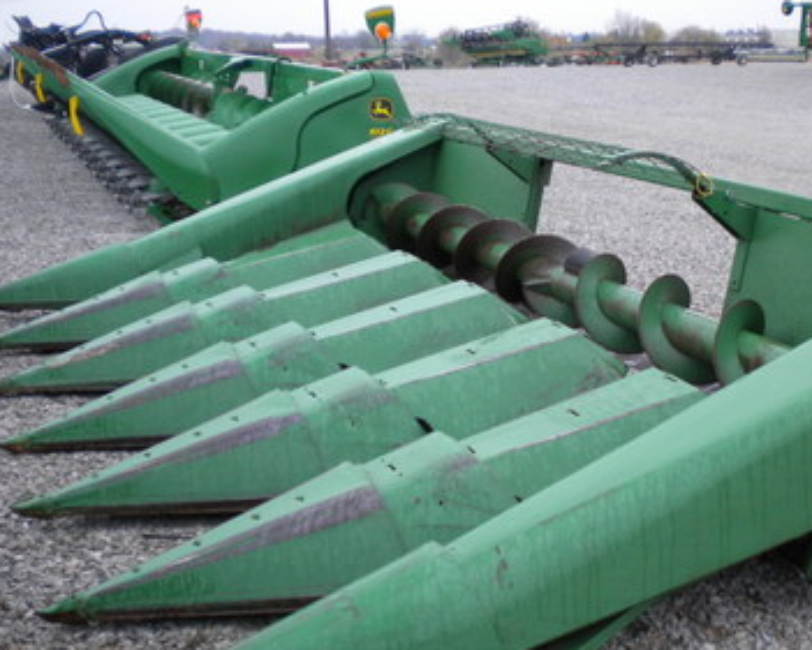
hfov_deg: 35.0
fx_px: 1274
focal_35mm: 53
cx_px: 551
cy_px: 389
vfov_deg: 28.6
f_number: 3.1
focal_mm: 6.3
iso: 232
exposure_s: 1/60.3
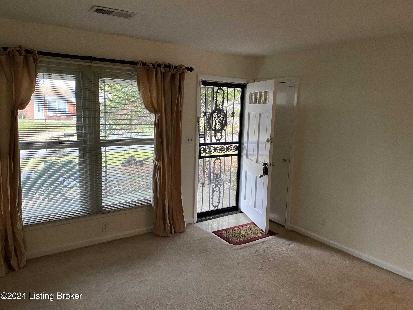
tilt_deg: -9.0
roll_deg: -0.8
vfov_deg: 53.1
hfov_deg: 67.3
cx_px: 206
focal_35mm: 26
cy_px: 155
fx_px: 310
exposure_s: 1/60
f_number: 1.8
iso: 320
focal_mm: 4.25
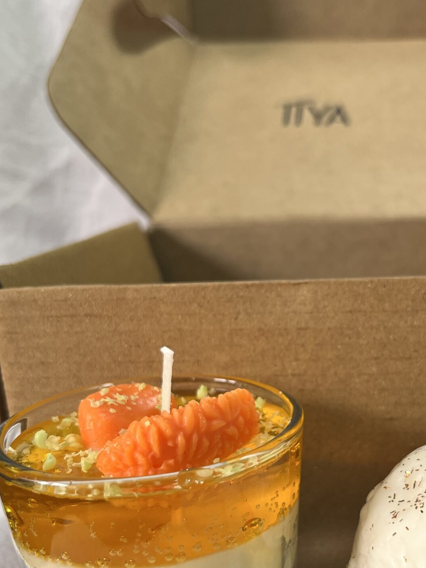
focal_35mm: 47
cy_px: 368
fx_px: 771
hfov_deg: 30.4
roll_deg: +2.7
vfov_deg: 40.0
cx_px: 316
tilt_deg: -15.4
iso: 80
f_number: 1.6
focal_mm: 5.1
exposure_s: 1/100
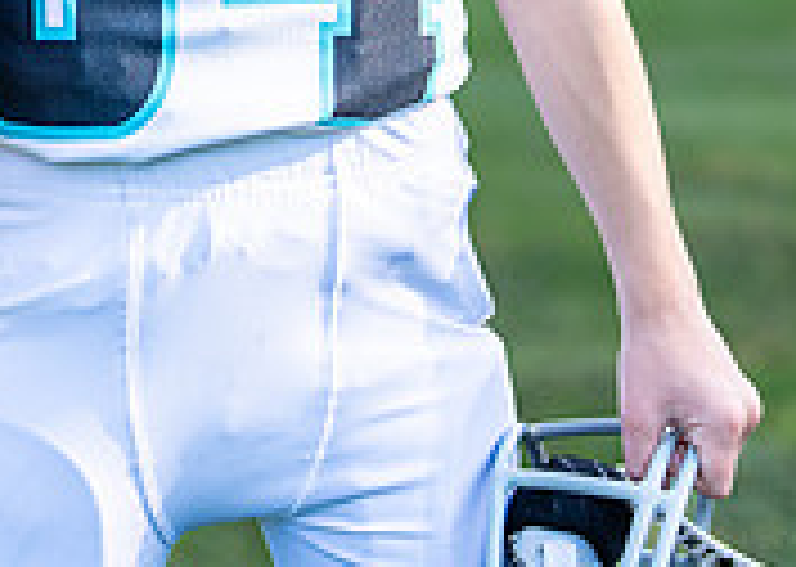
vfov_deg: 7.3
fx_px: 4313
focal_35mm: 191
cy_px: -436
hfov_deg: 10.5
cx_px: 233
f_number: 1.8
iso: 100
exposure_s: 1/1250
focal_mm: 50
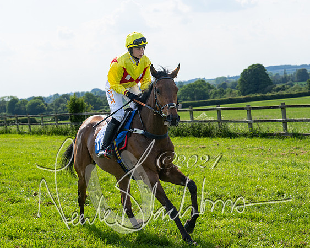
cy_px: 100
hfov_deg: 19.7
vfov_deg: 15.8
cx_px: 178
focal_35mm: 98
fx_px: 894
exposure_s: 1/1250
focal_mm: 70
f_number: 5
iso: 200
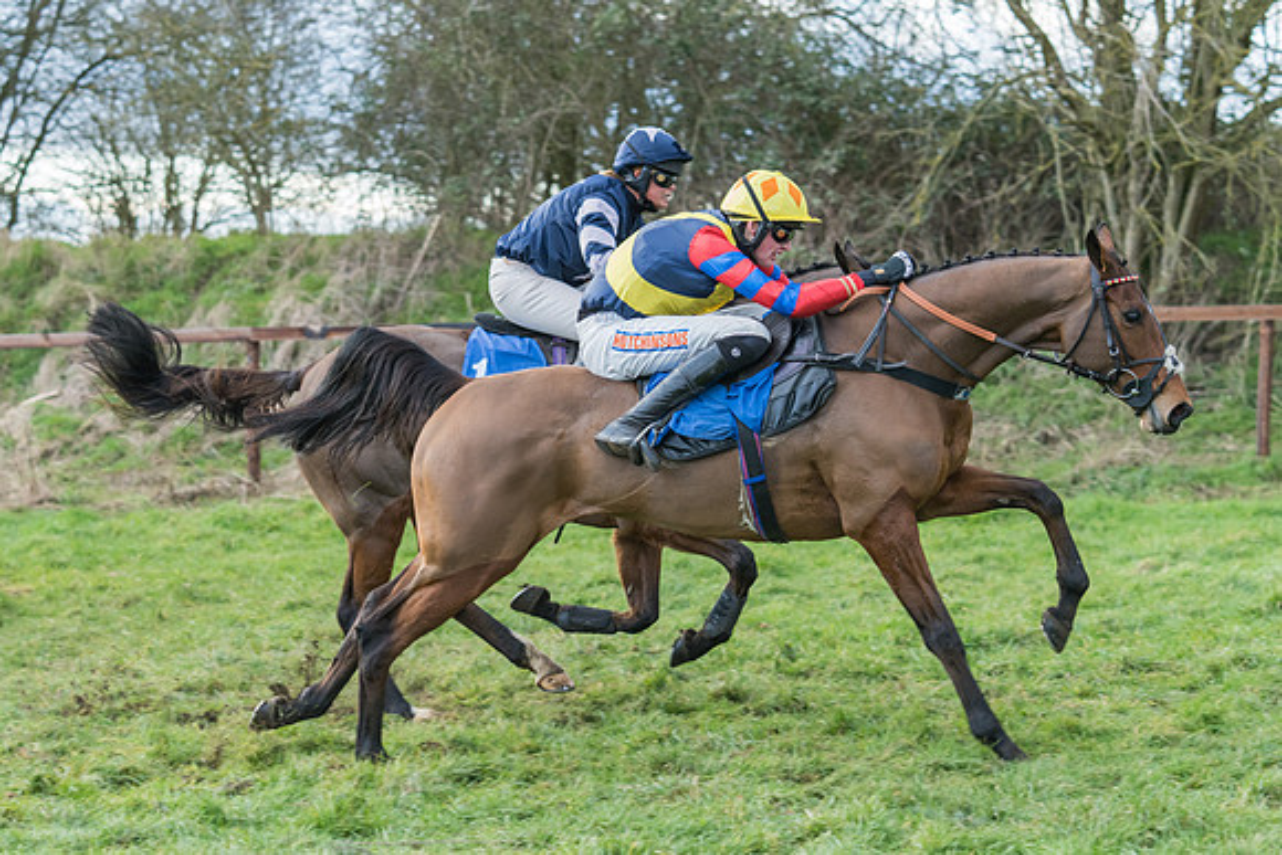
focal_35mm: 98
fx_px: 3503
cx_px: 573
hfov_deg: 20.7
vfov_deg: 13.9
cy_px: 419
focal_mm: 70
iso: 800
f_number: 2.8
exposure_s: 1/1000
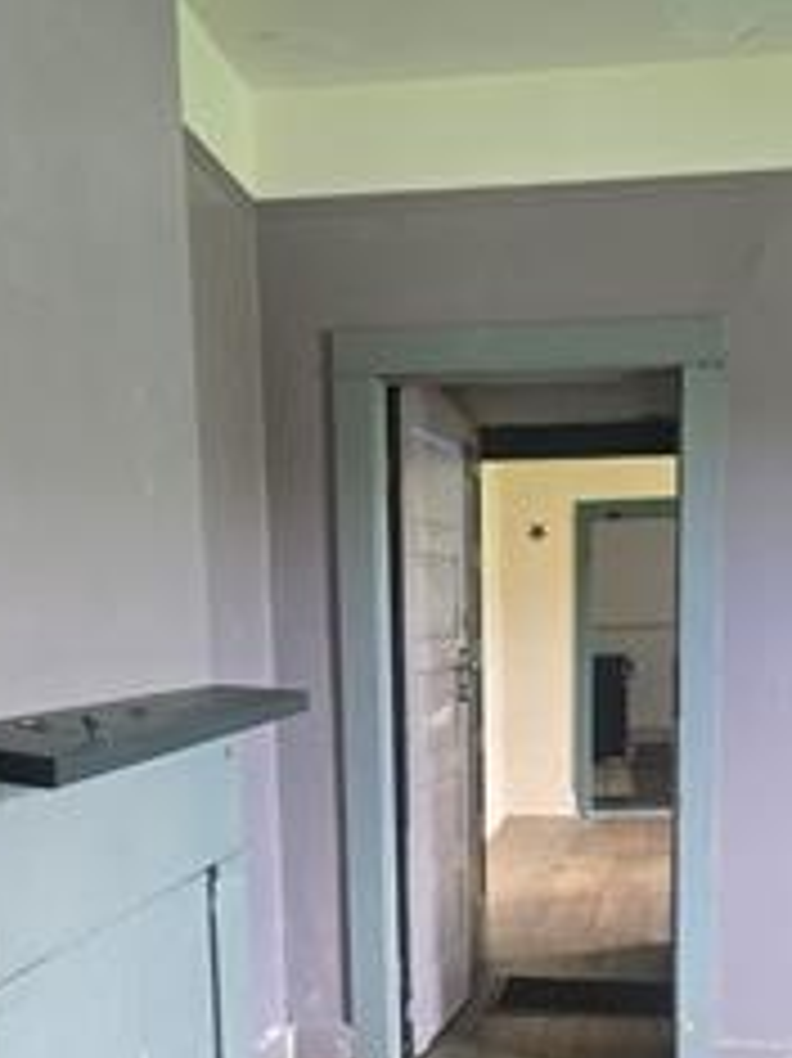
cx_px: 459
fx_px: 1435
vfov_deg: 38.8
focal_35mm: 47
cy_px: 855
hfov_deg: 30.8
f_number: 1.7
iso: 640
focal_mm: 6.3
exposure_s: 1/120
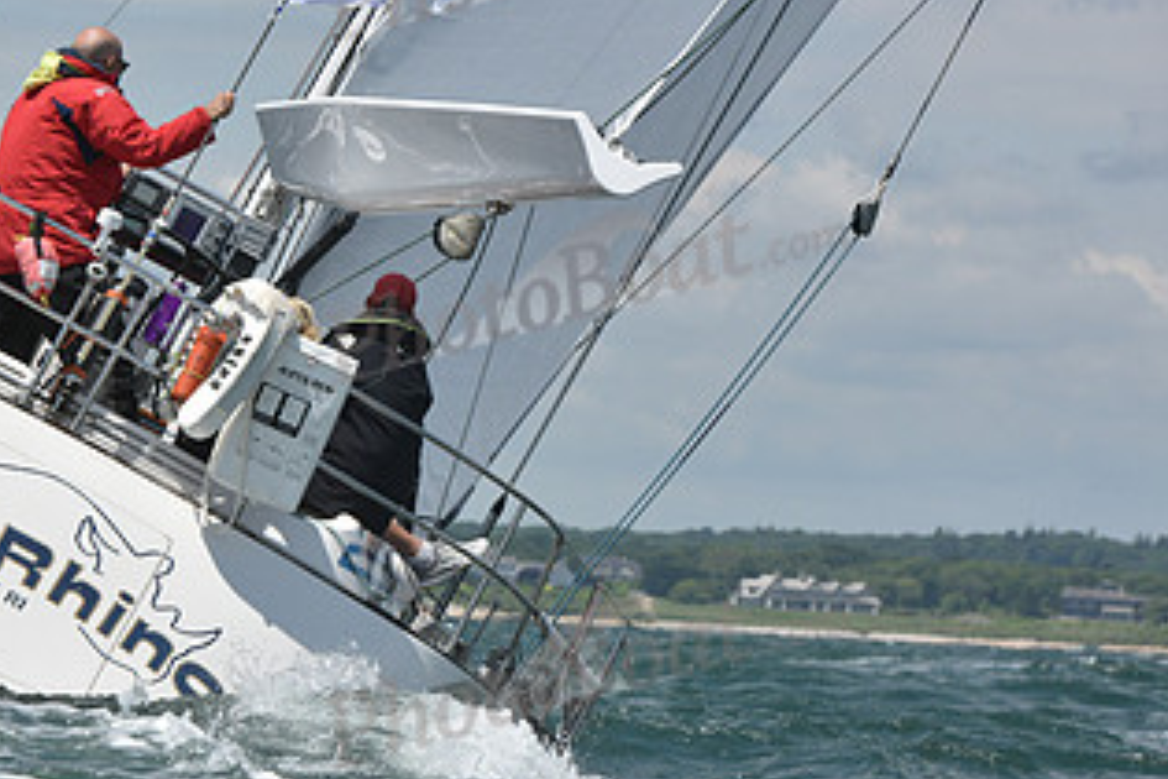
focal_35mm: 267
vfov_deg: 5.1
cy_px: 532
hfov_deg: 7.7
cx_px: 137
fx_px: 8662
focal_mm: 145
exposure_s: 1/1250
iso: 250
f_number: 9
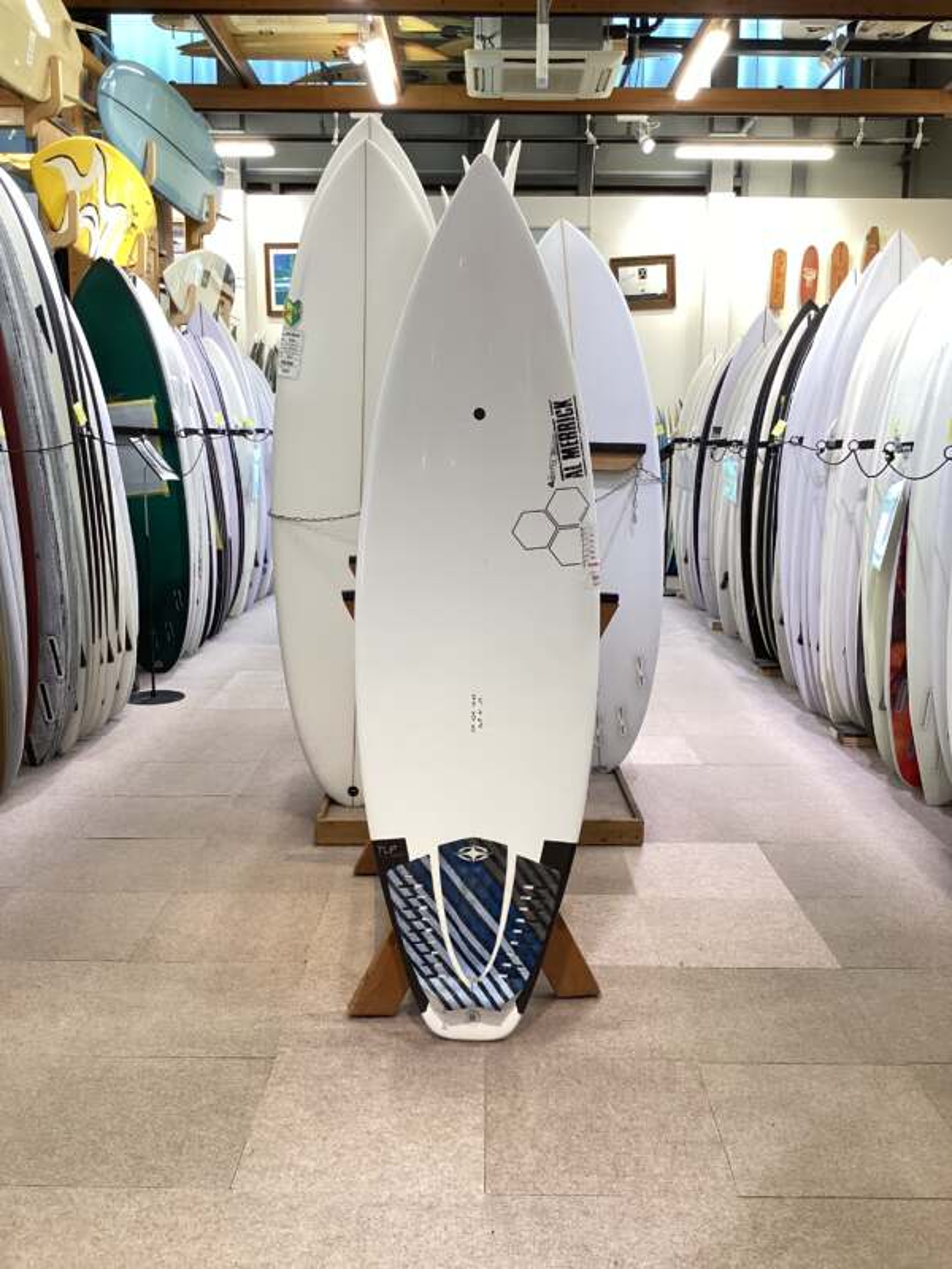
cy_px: 634
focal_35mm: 31
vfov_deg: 58.4
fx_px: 1137
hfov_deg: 45.4
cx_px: 476
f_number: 2.4
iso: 100
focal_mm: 3.3
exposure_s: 1/50
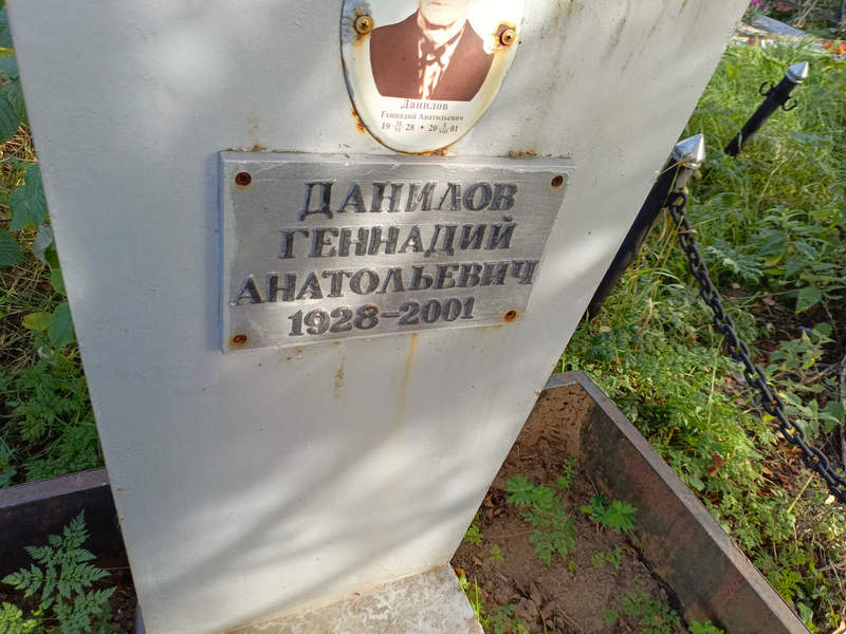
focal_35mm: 25
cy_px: 317
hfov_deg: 69.4
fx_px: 611
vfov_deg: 54.9
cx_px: 423
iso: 112
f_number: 1.69
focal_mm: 4.76
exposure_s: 1/142
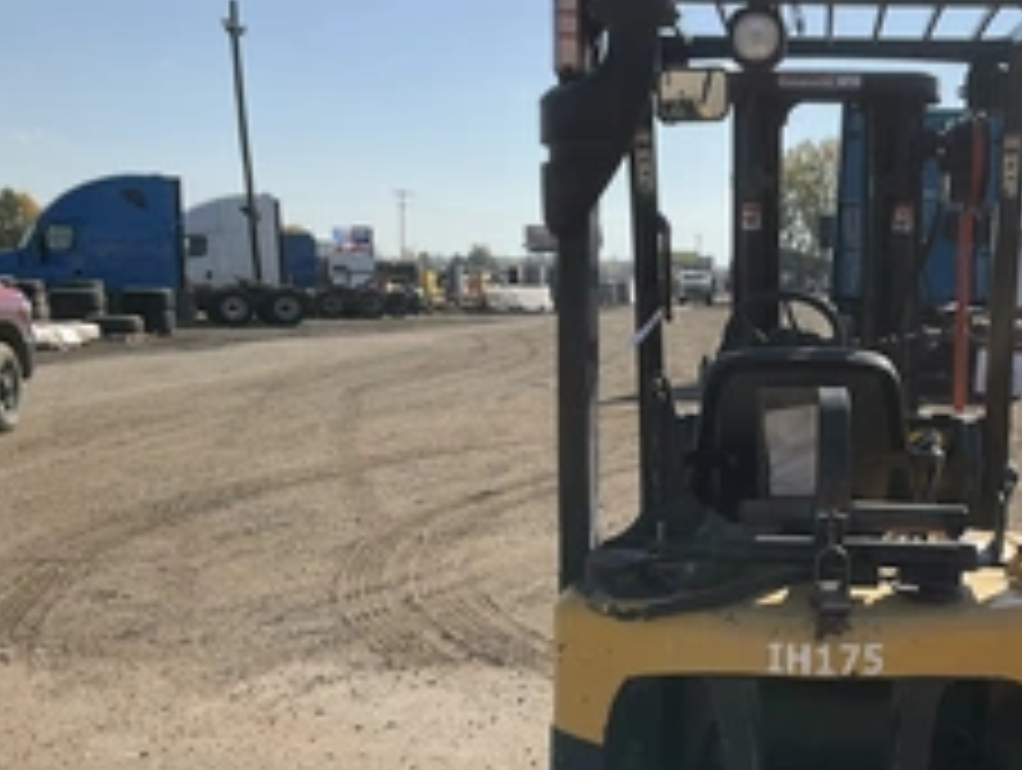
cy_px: 531
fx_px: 1508
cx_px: 828
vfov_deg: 28.4
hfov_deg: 36.1
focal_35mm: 51
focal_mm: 3
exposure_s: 1/2227
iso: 25
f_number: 1.8
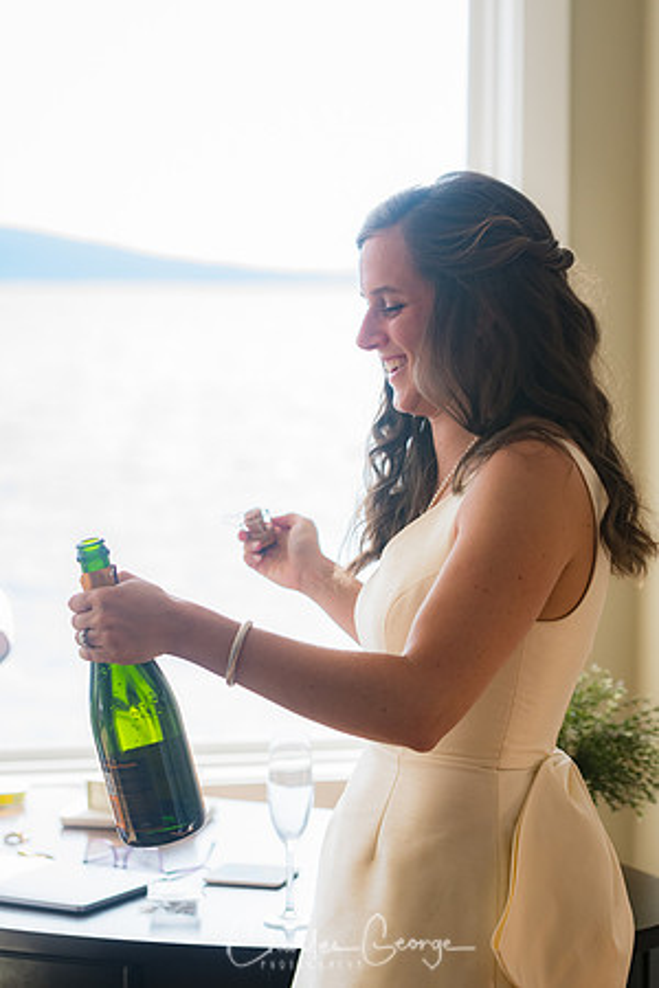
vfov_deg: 19.5
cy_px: 494
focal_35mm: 105
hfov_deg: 13.0
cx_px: 330
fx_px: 2883
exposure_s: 1/800
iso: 640
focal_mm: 70
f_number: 3.2
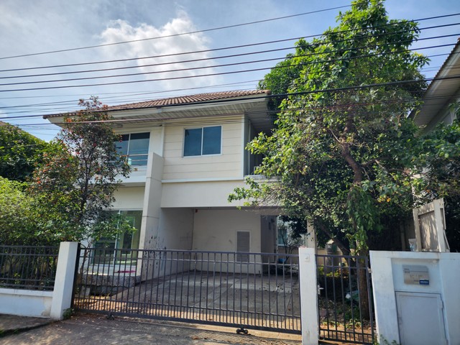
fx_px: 306
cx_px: 230
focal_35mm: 23
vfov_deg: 58.9
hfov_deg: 73.9
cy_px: 172
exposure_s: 1/1002
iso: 12
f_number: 1.8
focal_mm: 6.4
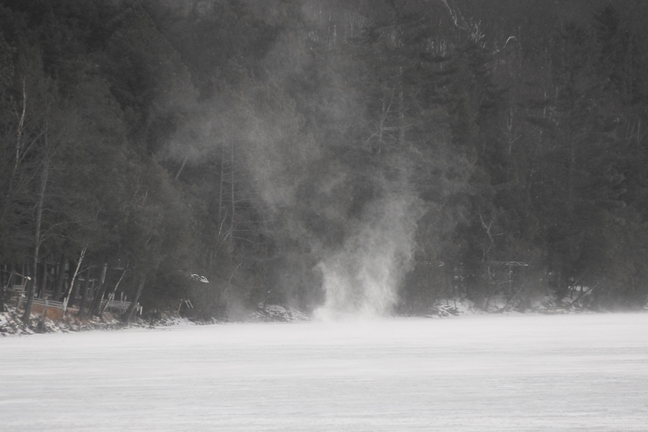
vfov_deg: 3.7
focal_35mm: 375
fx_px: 6749
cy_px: 216
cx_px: 324
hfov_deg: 5.5
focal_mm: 250
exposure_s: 1/400
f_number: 6.3
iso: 500
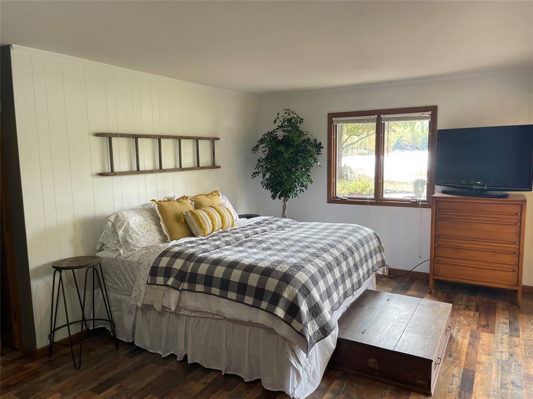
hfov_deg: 67.3
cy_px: 200
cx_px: 266
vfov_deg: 53.1
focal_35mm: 26
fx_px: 400
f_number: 1.6
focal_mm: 4.2
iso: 64
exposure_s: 1/60
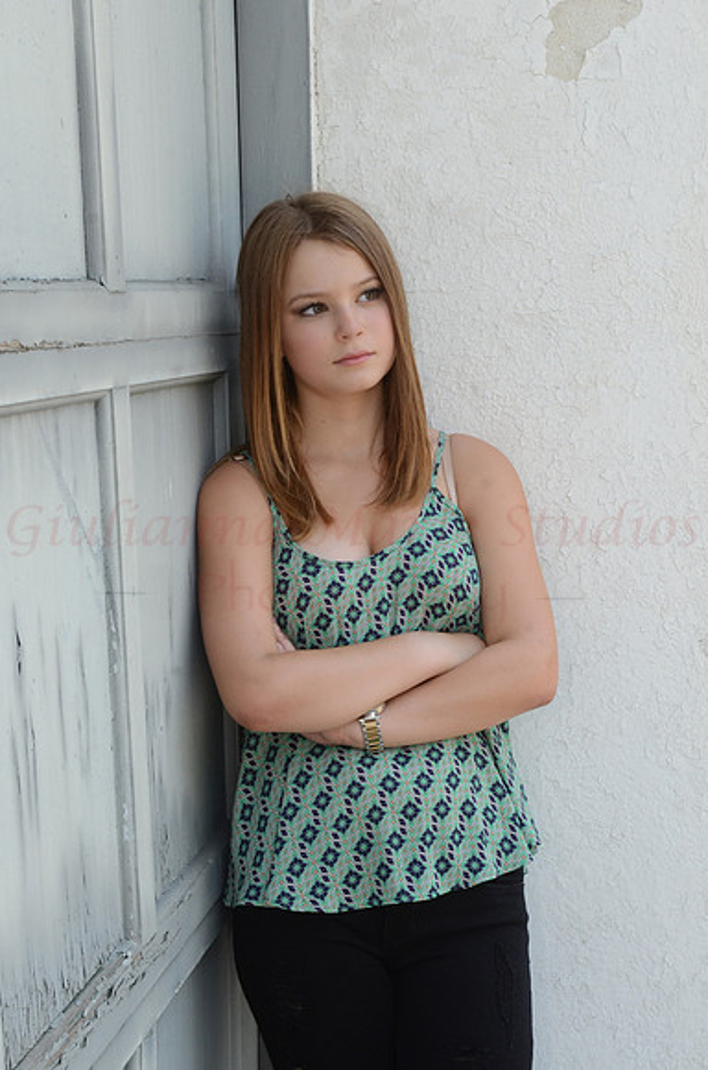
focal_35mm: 82
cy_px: 535
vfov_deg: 24.7
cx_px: 354
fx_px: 2445
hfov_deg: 16.5
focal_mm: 55
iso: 640
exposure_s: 1/160
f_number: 11
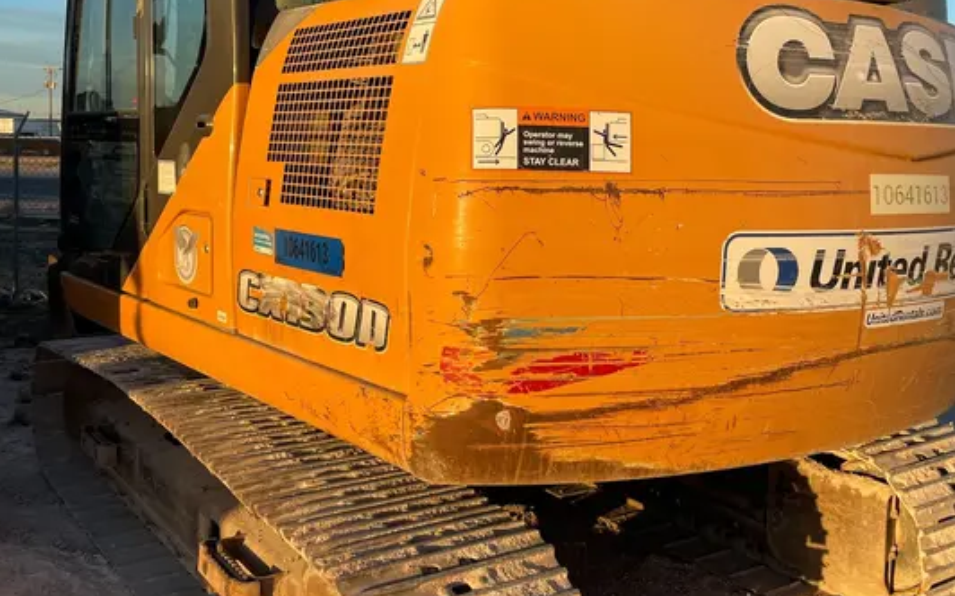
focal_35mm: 38
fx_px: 989
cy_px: 231
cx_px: 465
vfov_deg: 33.4
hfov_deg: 51.6
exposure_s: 1/1147
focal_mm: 4.2
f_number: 1.6
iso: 32
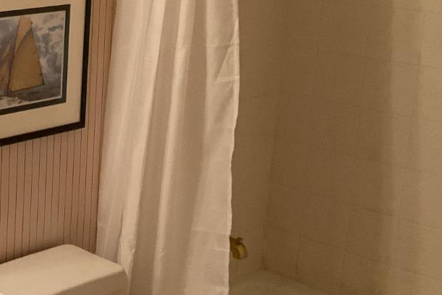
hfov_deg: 24.8
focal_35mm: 74
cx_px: -80
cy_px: 88
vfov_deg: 18.4
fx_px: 909
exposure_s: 1/60
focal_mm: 3
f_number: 1.8
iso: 200
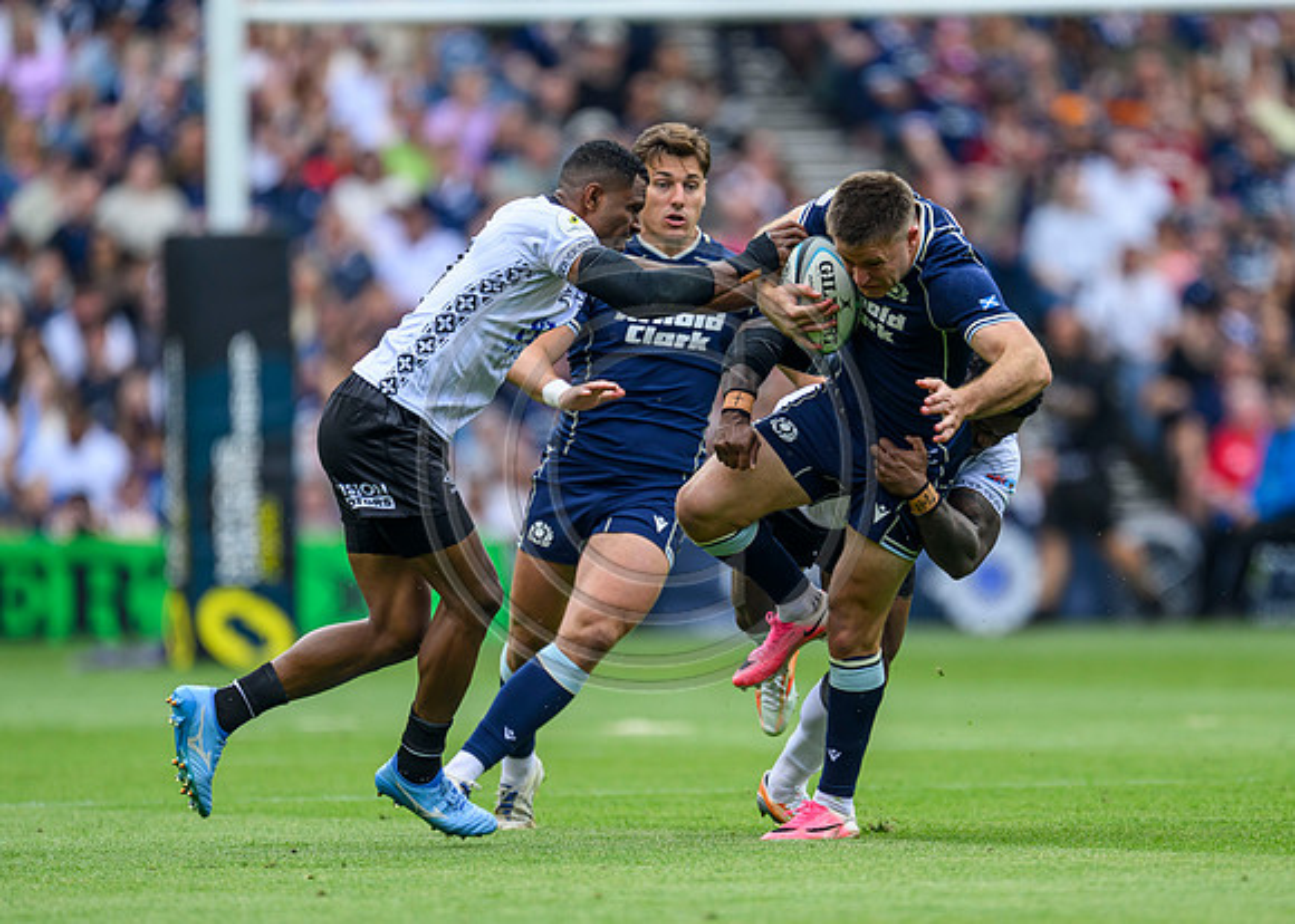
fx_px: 27065
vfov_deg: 2.0
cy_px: 492
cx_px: 862
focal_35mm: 736
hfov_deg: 2.7
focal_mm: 560
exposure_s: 1/1600
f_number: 4
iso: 500
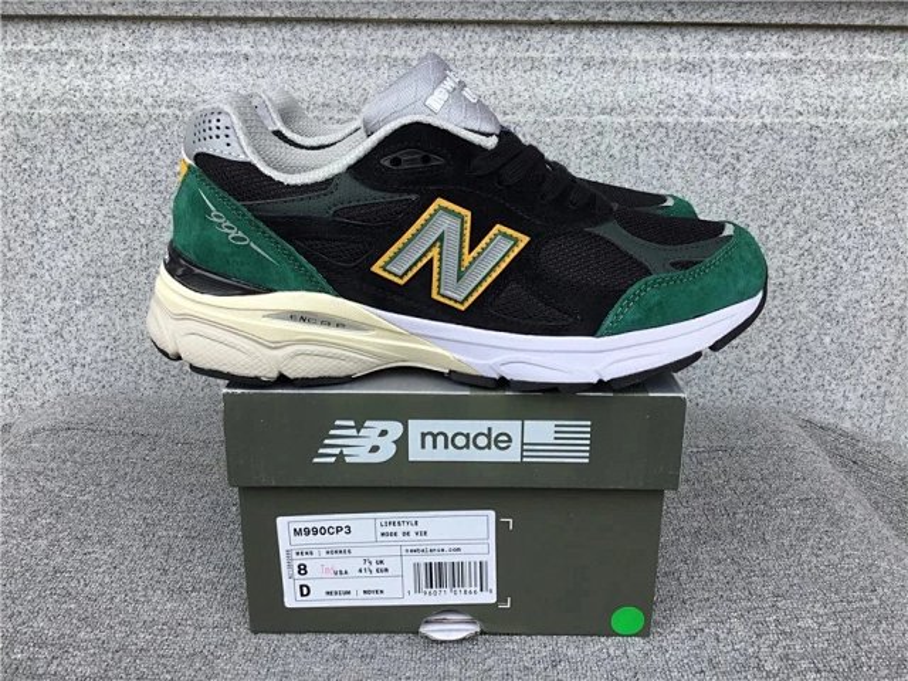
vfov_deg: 45.4
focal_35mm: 31
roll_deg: -0.4
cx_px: 454
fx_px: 813
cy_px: 340
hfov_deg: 58.4
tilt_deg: -17.9
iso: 25
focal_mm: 3.3
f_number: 2.4
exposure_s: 1/273
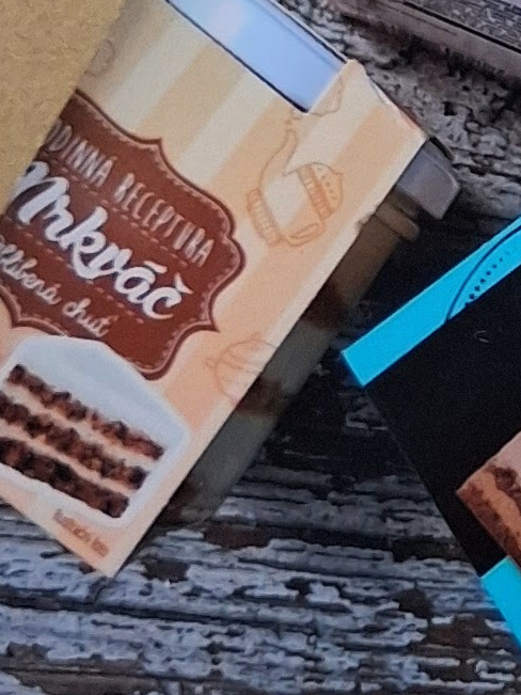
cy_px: 237
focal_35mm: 163
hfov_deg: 8.8
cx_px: 843
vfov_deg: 12.1
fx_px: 3272
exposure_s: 1/100
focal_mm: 3.98
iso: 160
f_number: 1.8
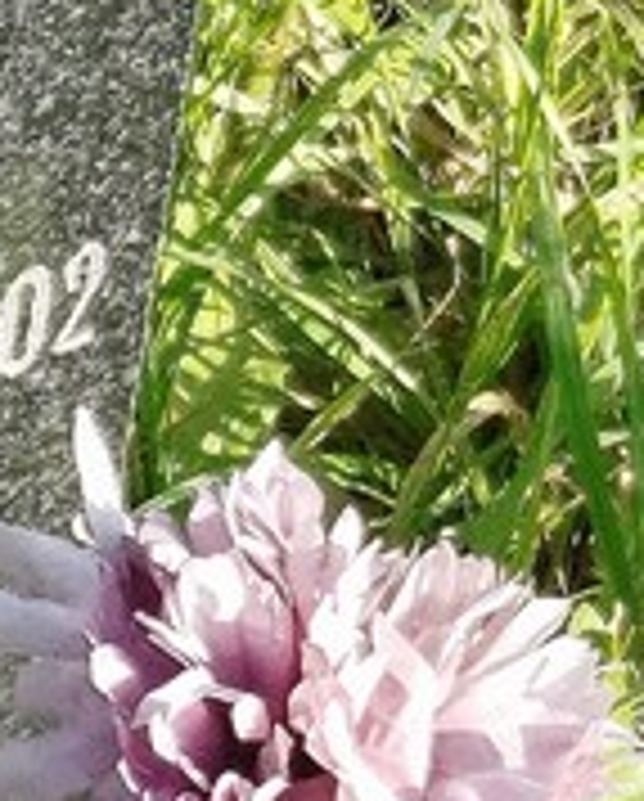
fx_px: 3018
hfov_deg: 11.5
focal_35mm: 127
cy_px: 76
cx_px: -419
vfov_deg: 15.0
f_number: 1.7
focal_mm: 5.31
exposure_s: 1/258
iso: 50
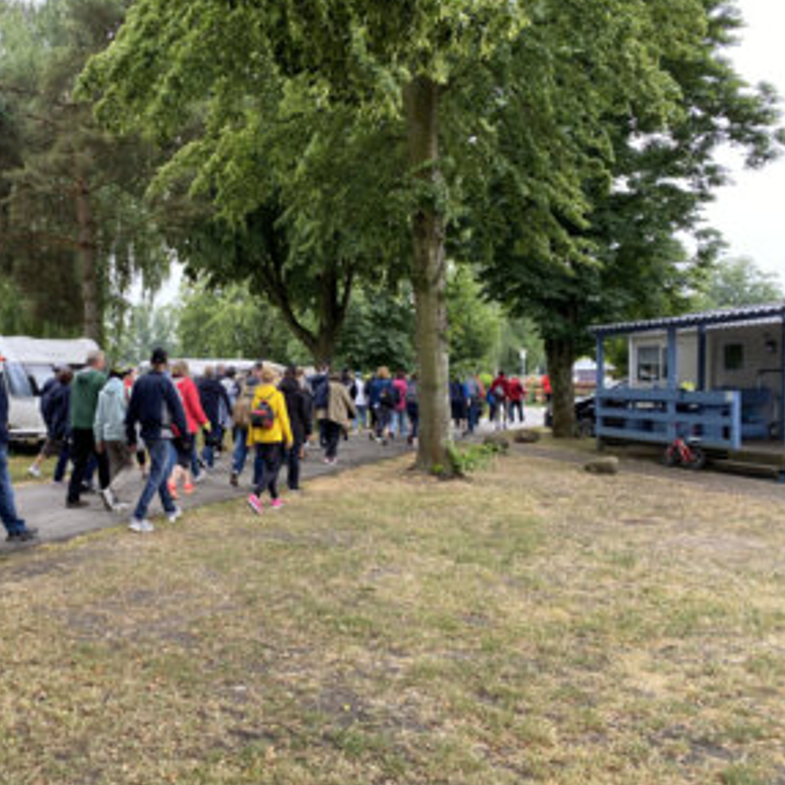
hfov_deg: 50.3
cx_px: 268
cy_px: 391
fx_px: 821
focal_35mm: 32
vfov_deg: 51.1
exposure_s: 1/319
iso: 32
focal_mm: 4.2
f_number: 1.8
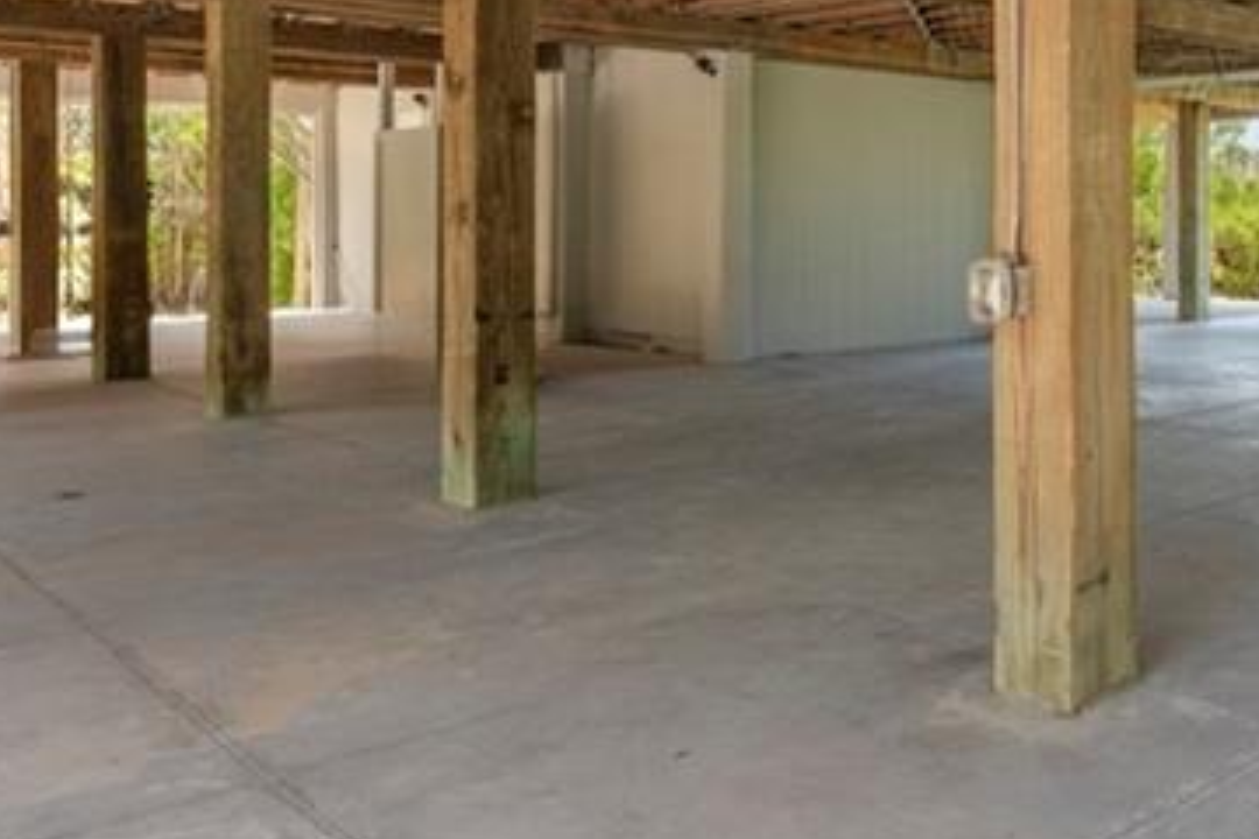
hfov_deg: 46.4
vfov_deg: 35.1
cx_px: 1154
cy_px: 208
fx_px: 1294
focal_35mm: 37
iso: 160
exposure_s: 1/13
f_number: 10
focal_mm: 13
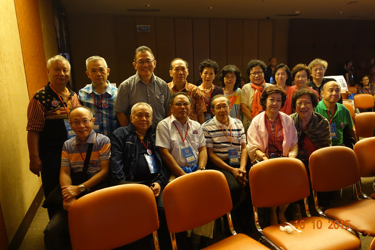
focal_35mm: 24
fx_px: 250
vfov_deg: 53.2
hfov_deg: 73.7
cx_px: 188
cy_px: 125
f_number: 1.8
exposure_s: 1/10
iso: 800
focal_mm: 8.8
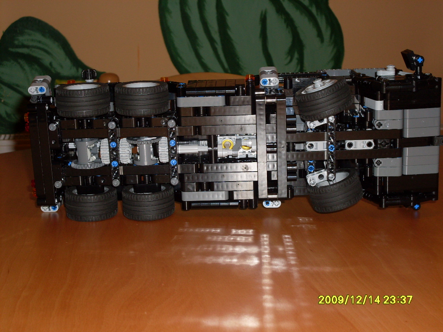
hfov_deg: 27.4
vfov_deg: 20.7
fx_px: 909
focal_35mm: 71
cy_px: 166
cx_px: 222
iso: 100
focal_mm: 11.7
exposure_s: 1/45
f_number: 3.7
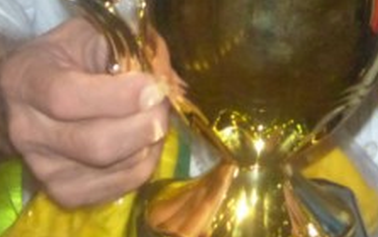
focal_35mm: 209
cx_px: 564
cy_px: -342
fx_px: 2156
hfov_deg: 9.7
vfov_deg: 6.0
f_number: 3.2
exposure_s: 1/250
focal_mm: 7.6
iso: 400
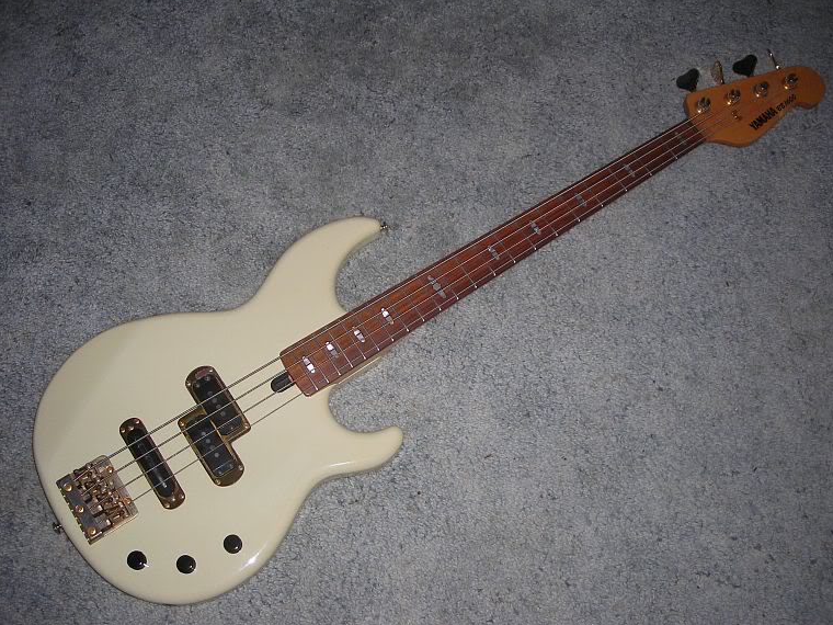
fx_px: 963
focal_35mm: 40
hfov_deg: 46.8
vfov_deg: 36.0
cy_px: 326
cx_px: 416
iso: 50
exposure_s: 1/60.1
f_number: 3.2
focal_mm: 6.3
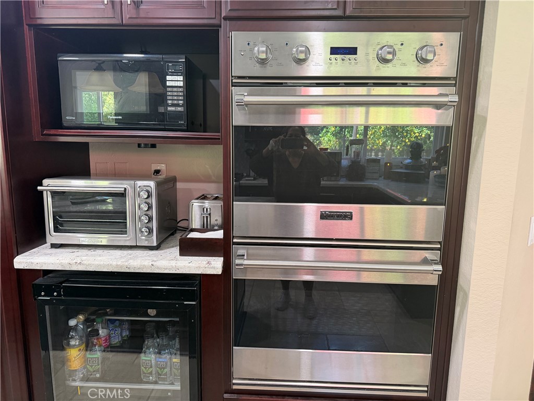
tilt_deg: -9.4
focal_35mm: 24
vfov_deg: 56.8
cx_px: 267
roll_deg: -0.6
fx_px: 370
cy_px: 200
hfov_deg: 71.6
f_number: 1.78
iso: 320
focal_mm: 6.76
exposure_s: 1/60
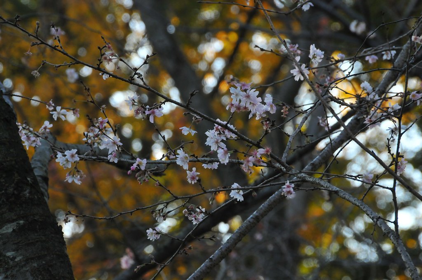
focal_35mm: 300
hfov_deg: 6.9
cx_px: 211
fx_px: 3512
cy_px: 140
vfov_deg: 4.6
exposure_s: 1/250
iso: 900
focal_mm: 200
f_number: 11
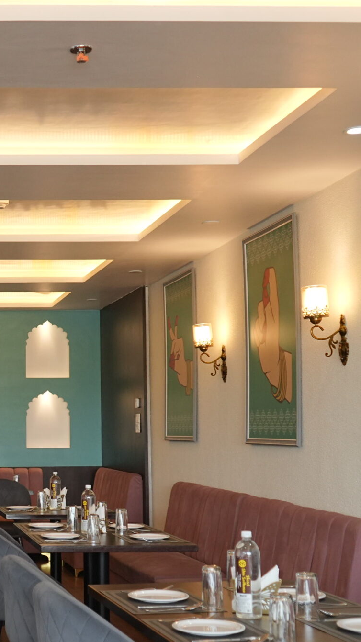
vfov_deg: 35.8
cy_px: 406
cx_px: -103
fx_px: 987
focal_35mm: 58
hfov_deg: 19.2
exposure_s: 1/320
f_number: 3.5
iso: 1250
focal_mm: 29
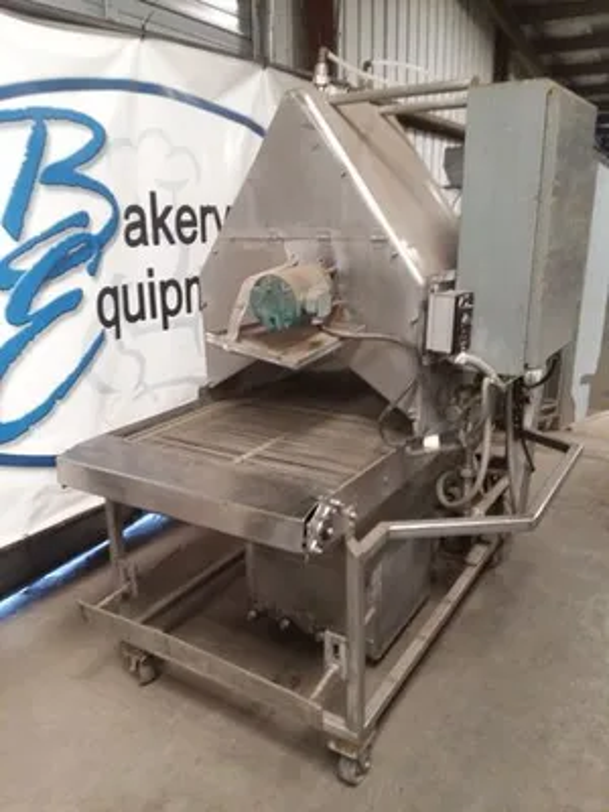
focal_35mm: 27
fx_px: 633
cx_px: 304
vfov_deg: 65.3
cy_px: 406
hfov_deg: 51.4
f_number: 1.9
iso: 200
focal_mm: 2.91
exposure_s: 1/15
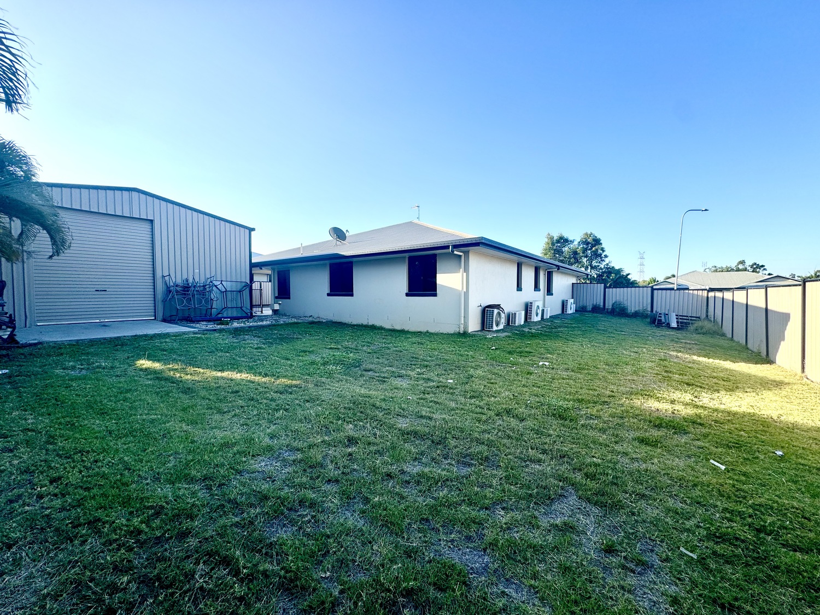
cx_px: 410
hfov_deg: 102.1
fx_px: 332
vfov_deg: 85.7
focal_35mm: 14
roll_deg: +0.5
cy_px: 308
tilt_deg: -1.9
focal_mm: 2.22
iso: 40
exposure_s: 1/720
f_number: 2.2
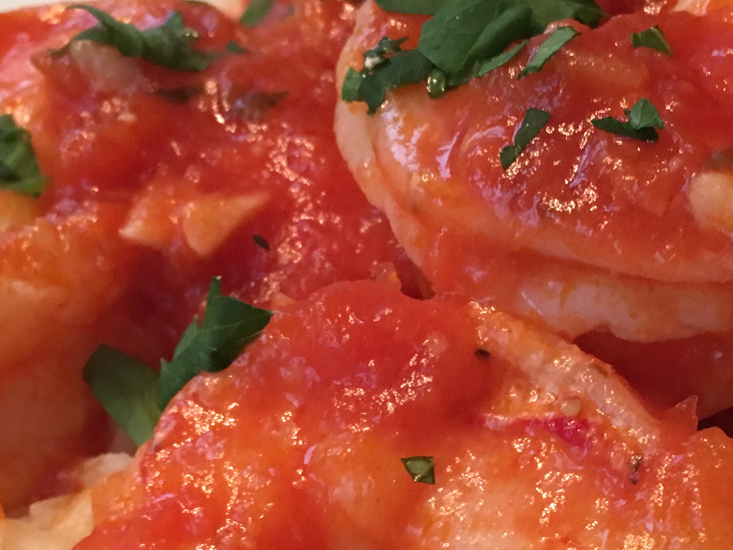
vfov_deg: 17.6
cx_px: 534
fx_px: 1758
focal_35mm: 83
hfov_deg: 23.4
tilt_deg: -47.4
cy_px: 438
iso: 100
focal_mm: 4.15
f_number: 2.2
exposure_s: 1/30
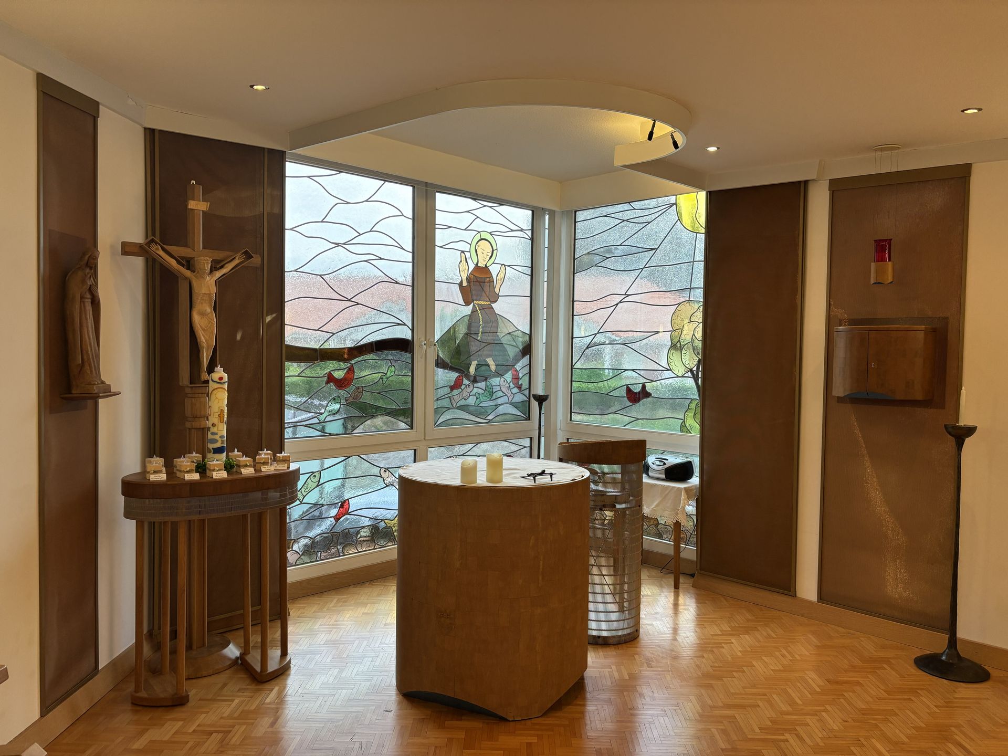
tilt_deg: -1.9
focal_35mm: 26
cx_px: 504
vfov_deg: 53.1
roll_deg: -1.0
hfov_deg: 67.3
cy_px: 378
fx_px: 757
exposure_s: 1/100
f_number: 1.6
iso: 64
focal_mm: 5.96
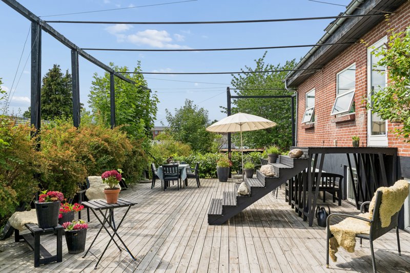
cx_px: 205
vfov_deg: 44.9
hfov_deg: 63.7
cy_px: 136
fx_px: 330
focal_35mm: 29
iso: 800
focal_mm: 29
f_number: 6.3
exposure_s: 1/3200
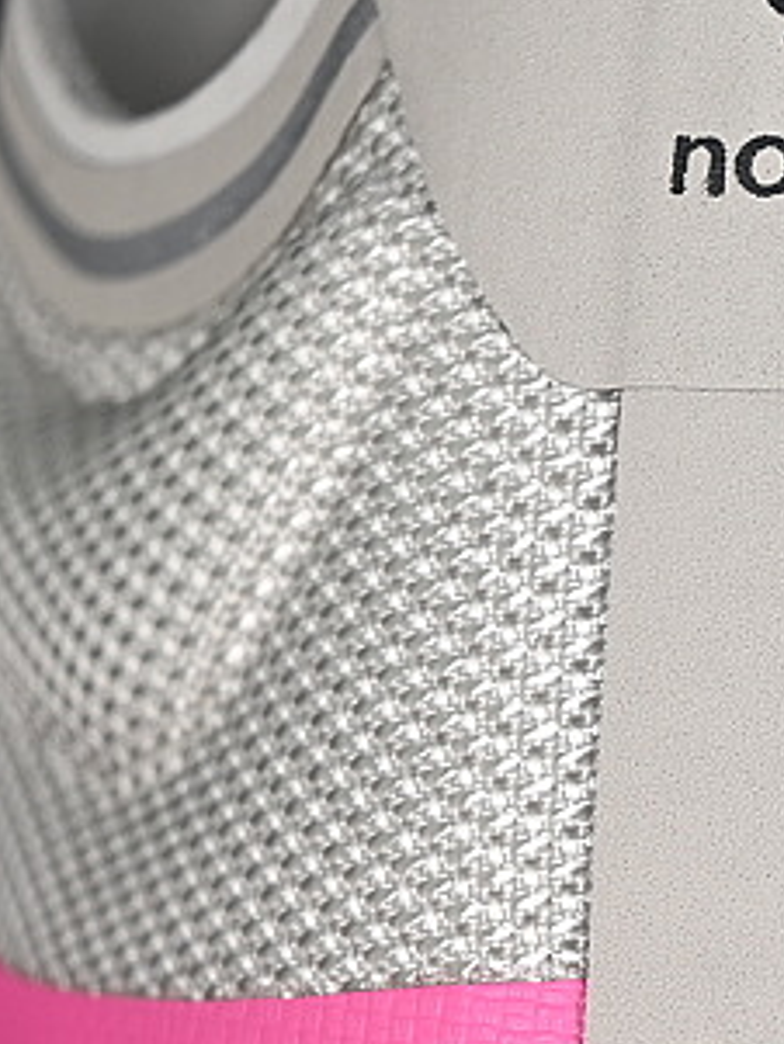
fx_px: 7816
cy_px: 936
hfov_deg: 5.7
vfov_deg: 7.6
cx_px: 864
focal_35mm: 259
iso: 160
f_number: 7.1
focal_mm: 50
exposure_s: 1/80
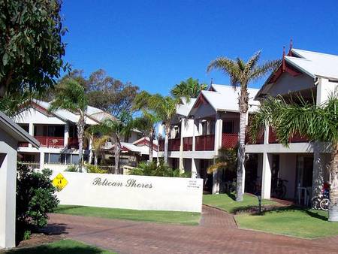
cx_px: 169
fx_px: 332
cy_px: 127
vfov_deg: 41.8
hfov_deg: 53.9
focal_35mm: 34
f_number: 5.1
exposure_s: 1/709
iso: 80
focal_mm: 5.6
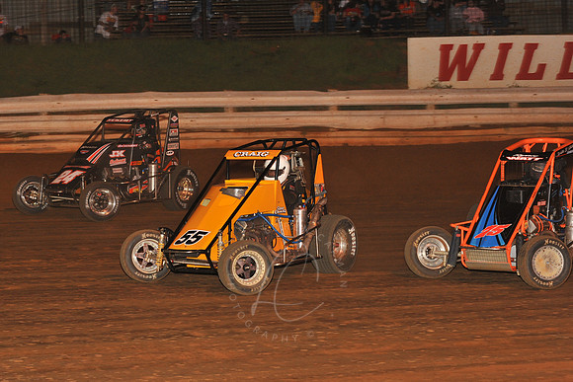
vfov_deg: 15.9
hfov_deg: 23.6
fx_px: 1369
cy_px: 191
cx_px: 286
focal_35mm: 86
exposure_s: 1/320
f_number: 6.3
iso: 1000
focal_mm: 86
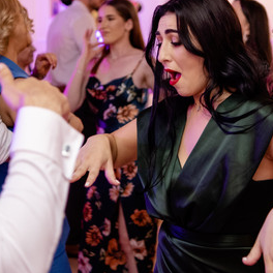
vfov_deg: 23.9
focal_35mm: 72
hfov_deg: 23.9
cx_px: 168
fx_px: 642
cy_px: 89
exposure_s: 1/200
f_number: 1.4
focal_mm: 23
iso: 1000
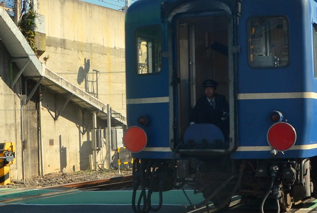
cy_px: 98
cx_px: 191
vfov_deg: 28.4
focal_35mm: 48
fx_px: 422
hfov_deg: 41.0
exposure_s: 1/250
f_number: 8
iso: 110
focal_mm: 21
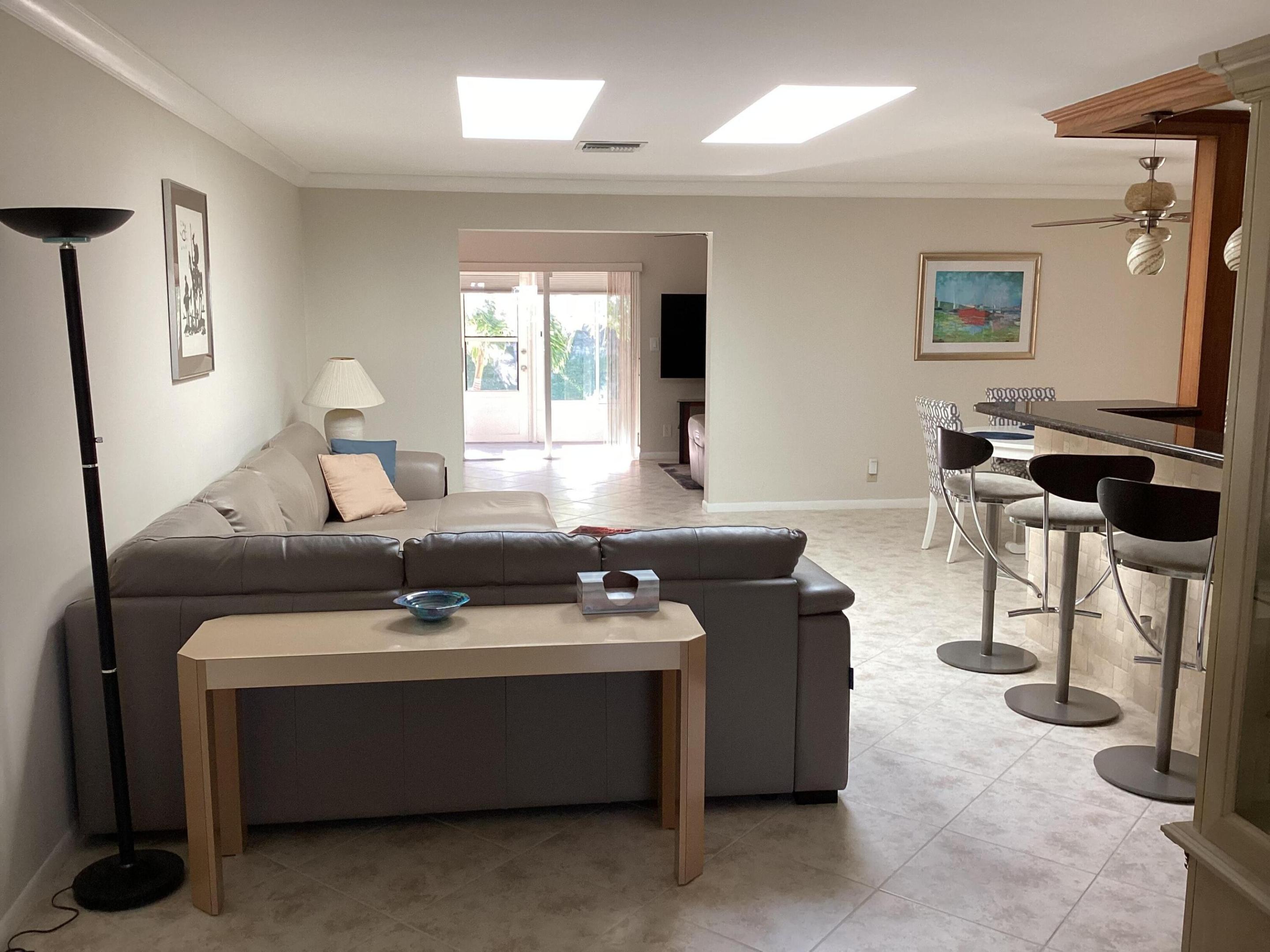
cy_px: 476
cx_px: 635
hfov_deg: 58.4
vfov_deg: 45.4
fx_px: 1137
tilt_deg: -9.9
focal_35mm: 31
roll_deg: -0.1
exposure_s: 1/60
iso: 100
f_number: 2.4
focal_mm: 3.3
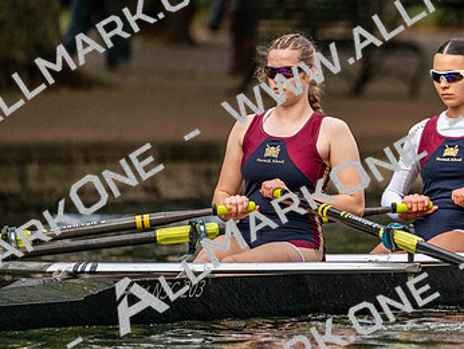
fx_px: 8638
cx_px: 388
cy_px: 128
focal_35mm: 644
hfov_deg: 3.1
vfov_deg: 2.3
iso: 3200
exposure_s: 1/2500
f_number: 4.5
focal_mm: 400
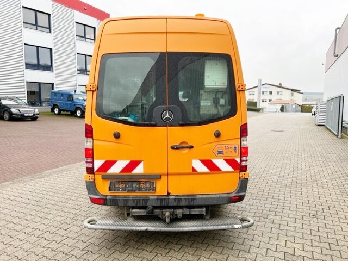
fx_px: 261
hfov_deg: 67.3
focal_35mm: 26
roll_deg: -0.5
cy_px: 130
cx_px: 174
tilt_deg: -5.5
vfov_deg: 53.1
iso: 40
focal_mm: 5.7
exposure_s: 1/199
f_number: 1.5
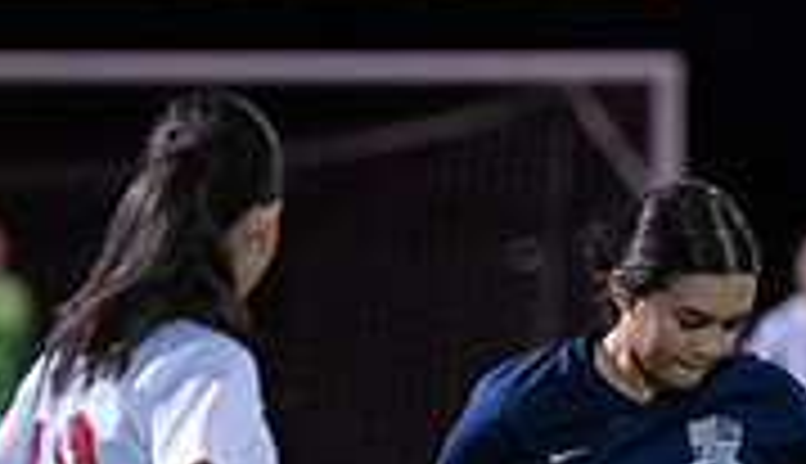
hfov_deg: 3.6
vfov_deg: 2.1
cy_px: 484
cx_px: 627
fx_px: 12873
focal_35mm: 599
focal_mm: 153
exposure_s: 1/1000
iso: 5000
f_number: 2.8
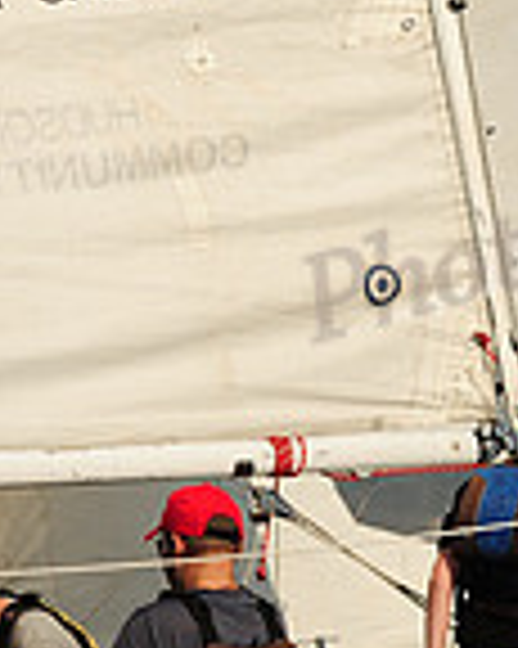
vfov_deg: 7.3
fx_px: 5084
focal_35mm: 265
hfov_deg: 5.8
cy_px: 522
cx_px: 72
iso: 320
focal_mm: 70
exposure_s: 1/1250
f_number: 5.6
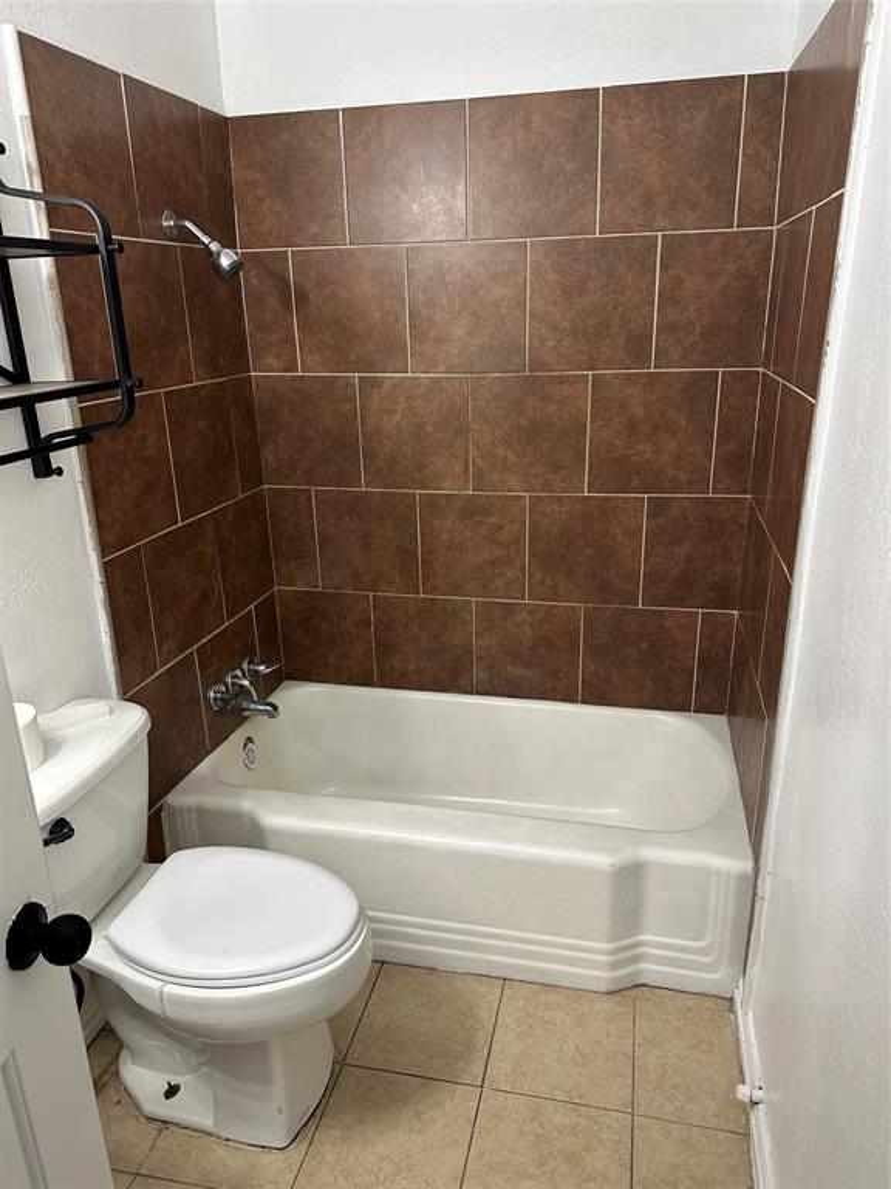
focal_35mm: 24
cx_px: 446
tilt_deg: -19.4
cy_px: 594
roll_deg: +0.7
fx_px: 824
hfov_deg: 56.8
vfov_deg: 71.6
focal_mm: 6.86
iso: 160
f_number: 1.78
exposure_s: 1/60
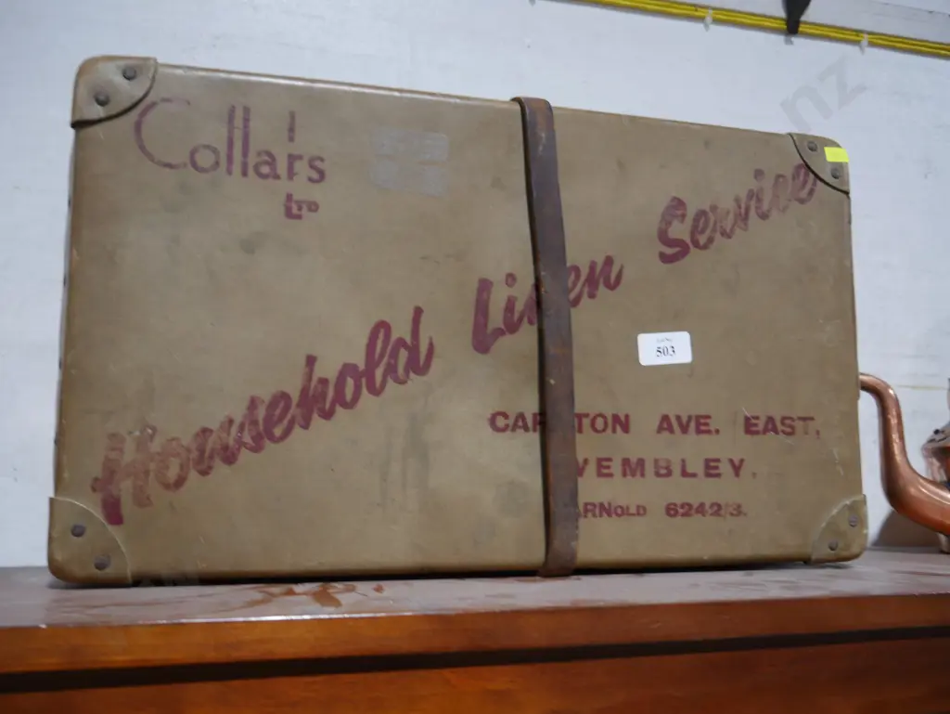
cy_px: 357
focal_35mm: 32
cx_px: 475
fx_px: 879
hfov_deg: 56.8
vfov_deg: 44.2
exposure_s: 1/60
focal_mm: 16
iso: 640
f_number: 3.6
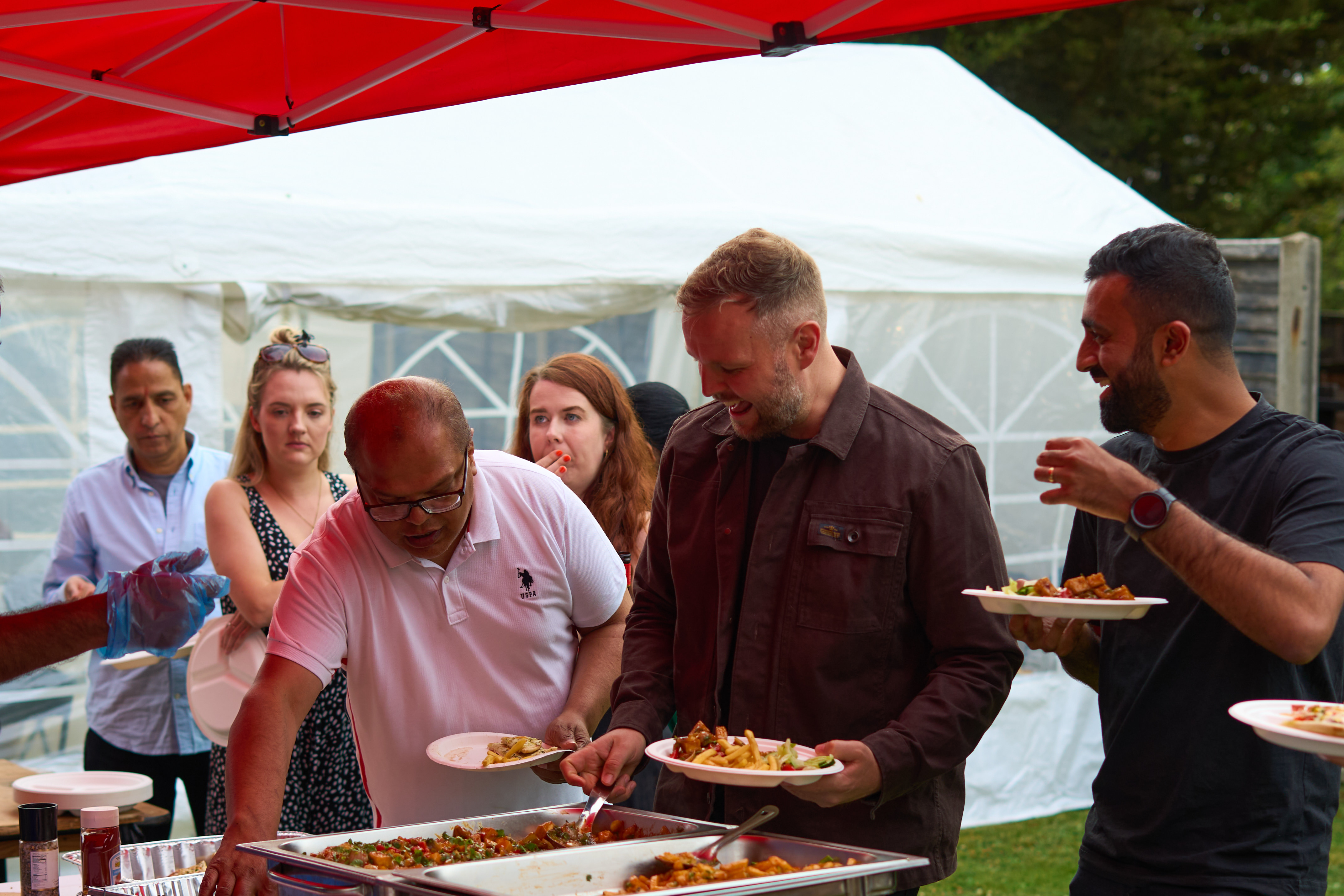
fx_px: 2613
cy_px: 614
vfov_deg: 19.4
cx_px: 715
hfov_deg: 28.8
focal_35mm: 70
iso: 250
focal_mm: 50
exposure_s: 1/320
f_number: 2.8
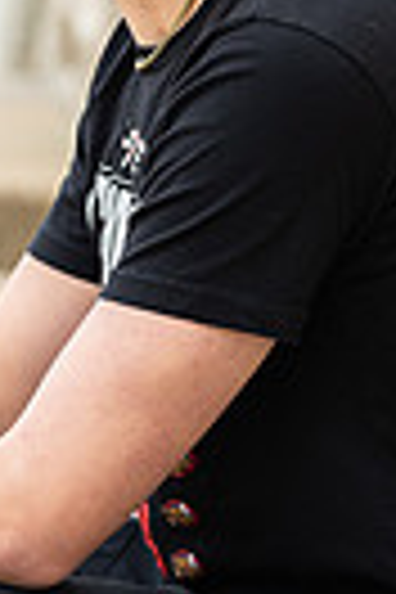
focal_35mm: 289
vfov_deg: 7.1
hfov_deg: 4.8
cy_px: 104
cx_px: 40
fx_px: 4768
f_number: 3.5
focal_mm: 85
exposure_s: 1/125
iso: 50
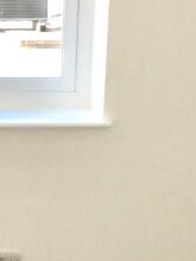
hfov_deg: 10.2
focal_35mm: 144
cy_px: 343
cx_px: 19
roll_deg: +0.7
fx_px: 1087
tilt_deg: -22.2
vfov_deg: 13.2
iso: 32
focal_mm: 3.3
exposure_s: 1/50
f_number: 2.4
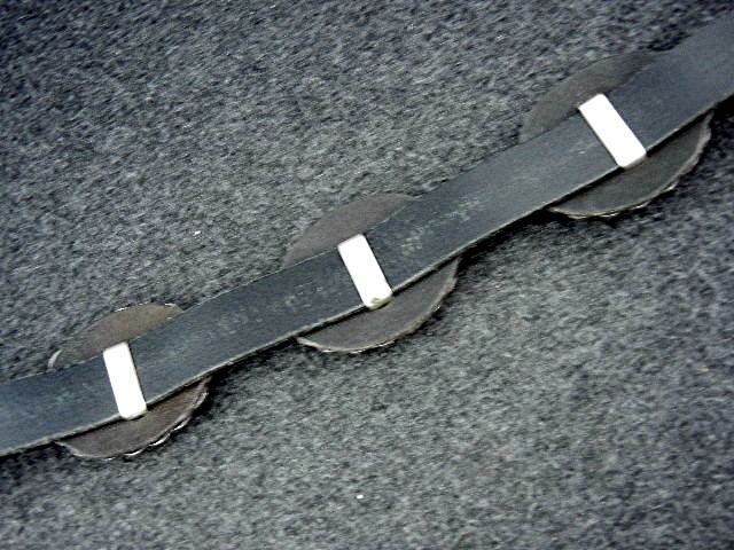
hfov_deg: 42.1
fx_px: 954
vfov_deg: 32.2
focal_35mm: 45
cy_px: 275
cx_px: 367
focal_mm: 8.1
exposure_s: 1/2.4
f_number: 3.8
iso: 302
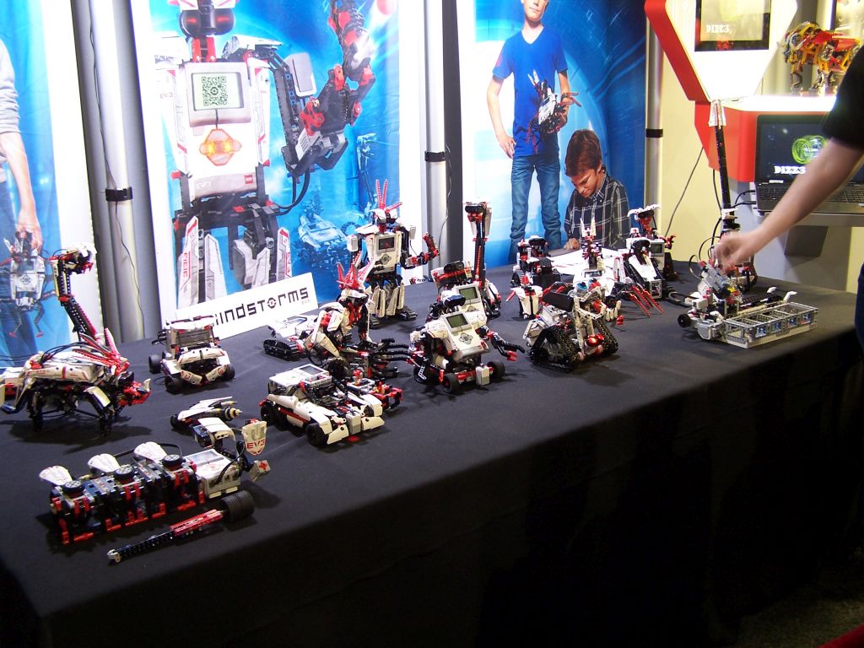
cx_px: 432
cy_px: 324
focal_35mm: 38
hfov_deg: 49.0
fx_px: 948
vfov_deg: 37.7
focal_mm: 6.3
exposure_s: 1/2
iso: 80
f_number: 2.8
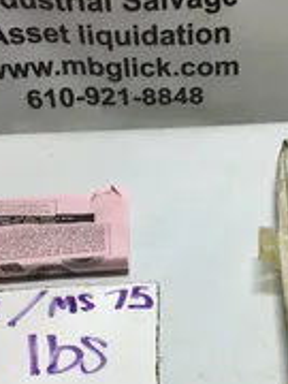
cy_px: 292
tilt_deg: -41.2
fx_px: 765
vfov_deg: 27.7
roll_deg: +0.7
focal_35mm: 69
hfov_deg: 21.1
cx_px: 224
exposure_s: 1/225
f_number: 2.4
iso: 25
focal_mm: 3.3
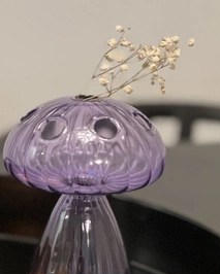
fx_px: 1472
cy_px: 198
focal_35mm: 181
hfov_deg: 8.5
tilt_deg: -15.5
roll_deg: -3.6
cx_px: 116
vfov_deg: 10.6
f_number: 2.8
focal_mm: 9
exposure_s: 1/14
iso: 400
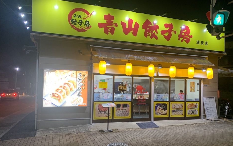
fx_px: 190
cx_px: 124
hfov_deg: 62.8
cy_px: 84
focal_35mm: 30
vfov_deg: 41.7
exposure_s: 1/50
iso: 100
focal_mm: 4.25
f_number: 1.8
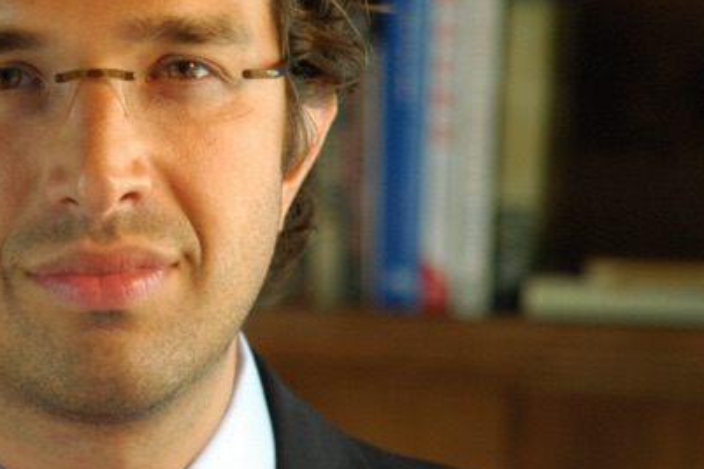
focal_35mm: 329
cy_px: 128
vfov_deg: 4.2
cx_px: 51
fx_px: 6431
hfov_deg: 6.3
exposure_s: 1/100
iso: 640
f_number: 4.5
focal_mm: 110
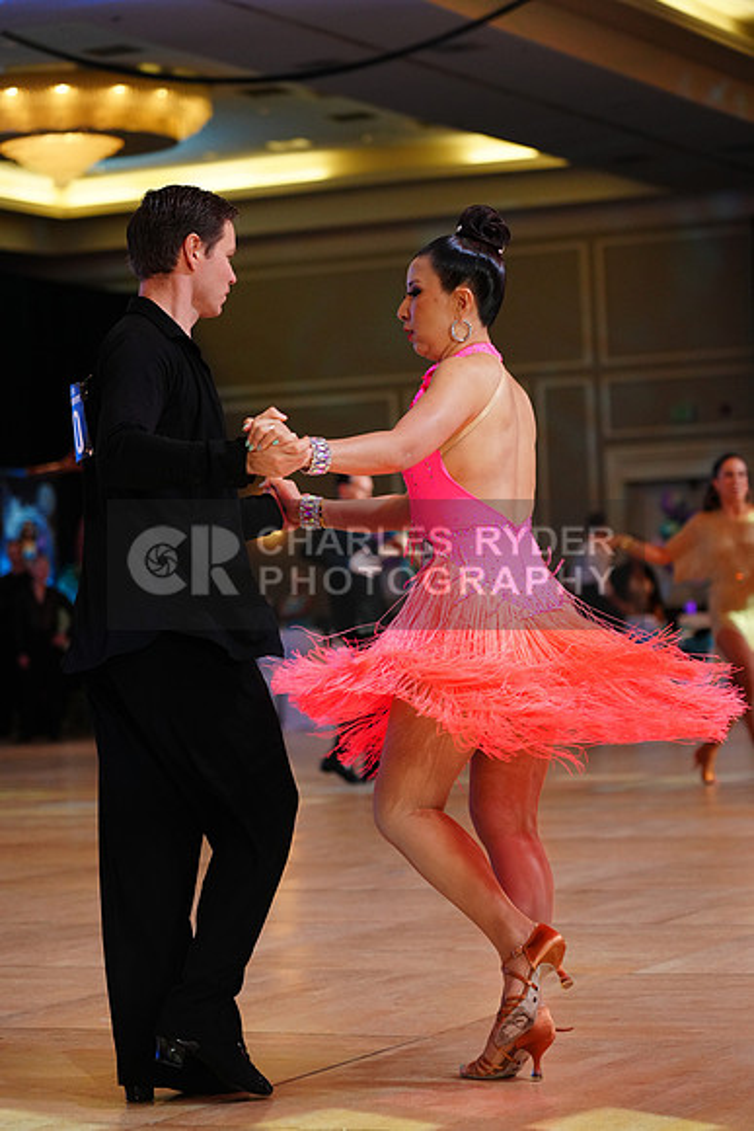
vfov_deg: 20.2
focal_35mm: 101
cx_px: 377
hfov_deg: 13.6
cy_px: 566
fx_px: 3171
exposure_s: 1/400
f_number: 4
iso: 2500
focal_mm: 101
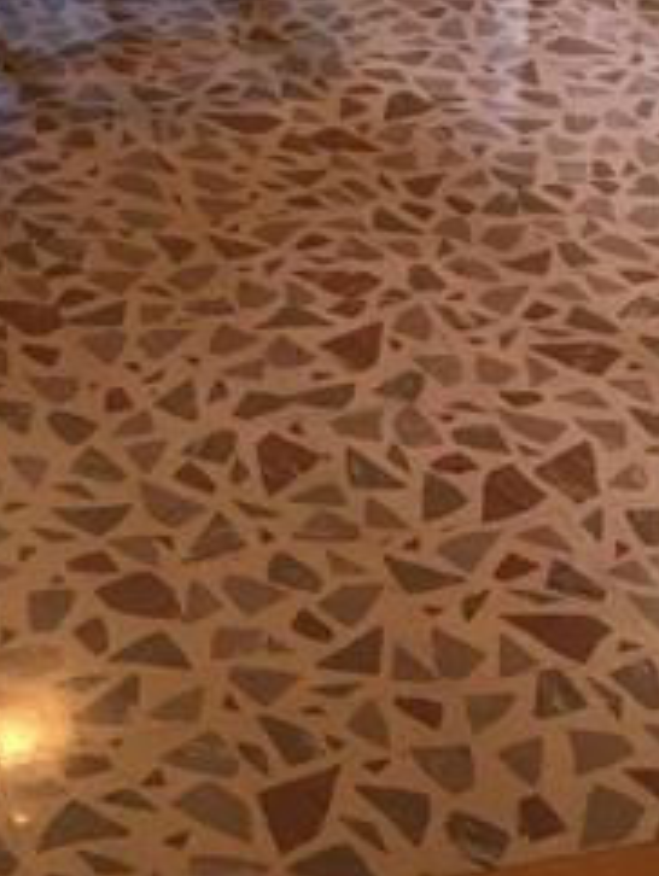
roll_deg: -0.7
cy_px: -366
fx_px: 2331
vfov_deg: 19.1
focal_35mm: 92
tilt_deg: -15.6
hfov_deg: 16.0
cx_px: 123
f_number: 2.2
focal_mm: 4.15
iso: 80
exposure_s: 1/30
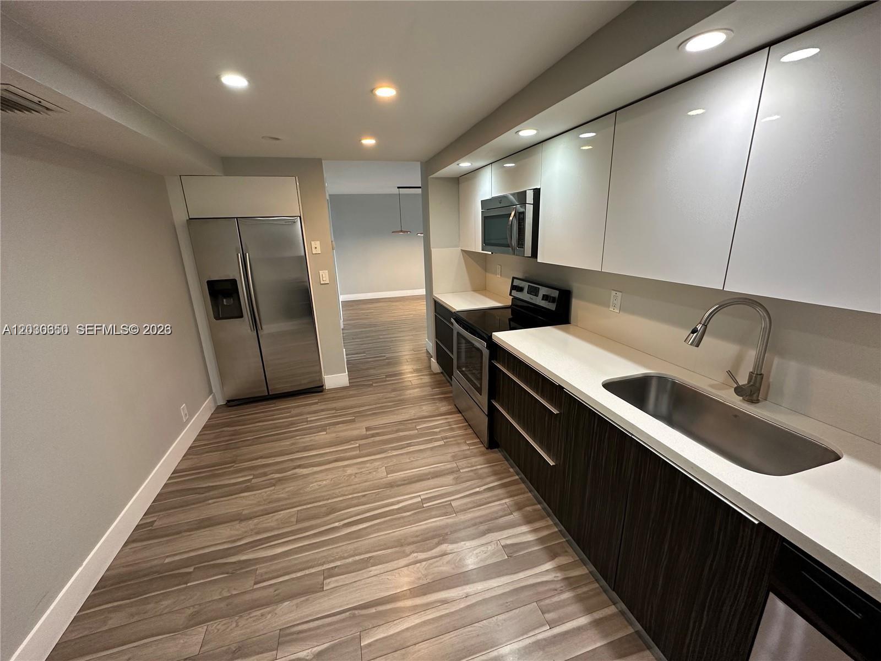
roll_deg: +1.3
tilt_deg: -16.3
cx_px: 440
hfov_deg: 102.1
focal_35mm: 14
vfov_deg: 85.7
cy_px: 330
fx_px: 356
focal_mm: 2.22
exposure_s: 1/60
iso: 200
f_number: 2.2
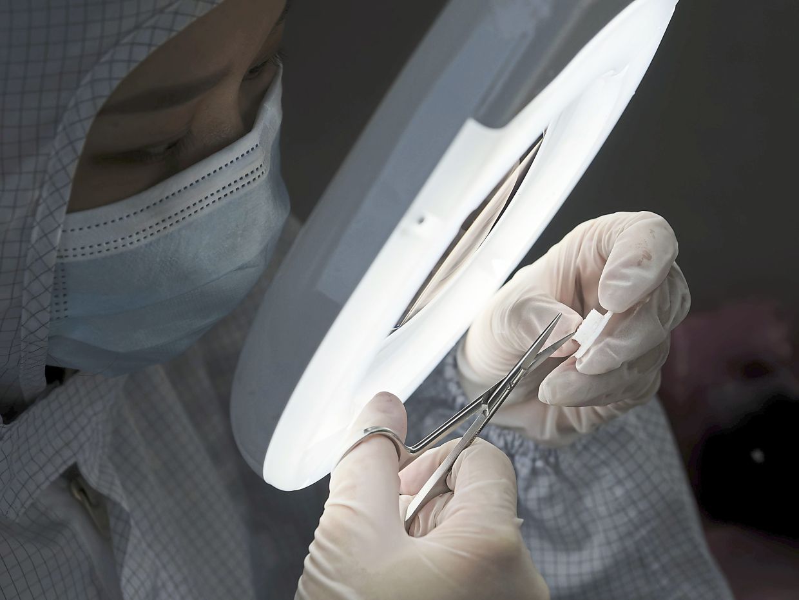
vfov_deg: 19.4
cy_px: 300
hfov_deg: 25.7
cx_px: 400
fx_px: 1754
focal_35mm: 76
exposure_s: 1/2000
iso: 800
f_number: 4
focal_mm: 38
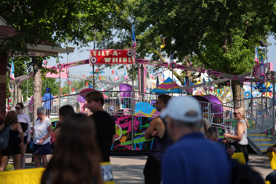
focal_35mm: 99
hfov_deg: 20.6
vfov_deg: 13.8
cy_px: 83
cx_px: 130
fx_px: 759
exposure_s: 1/6400
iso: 400
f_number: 2.8
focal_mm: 90
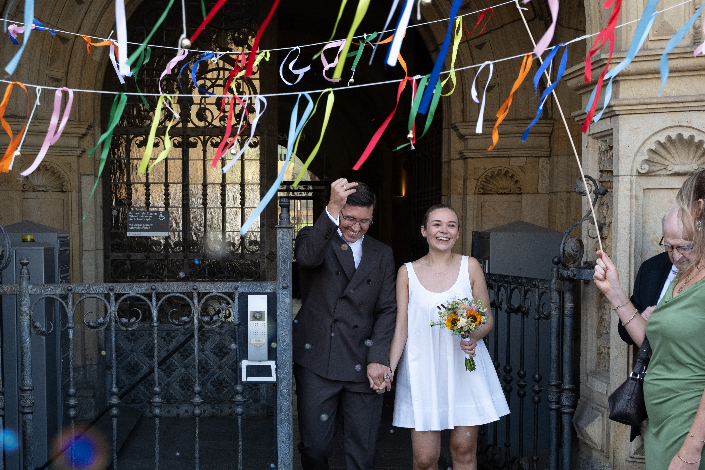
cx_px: 319
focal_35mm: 60
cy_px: 304
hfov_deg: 33.4
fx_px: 1175
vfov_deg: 22.6
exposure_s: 1/640
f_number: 4
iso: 500
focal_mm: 24
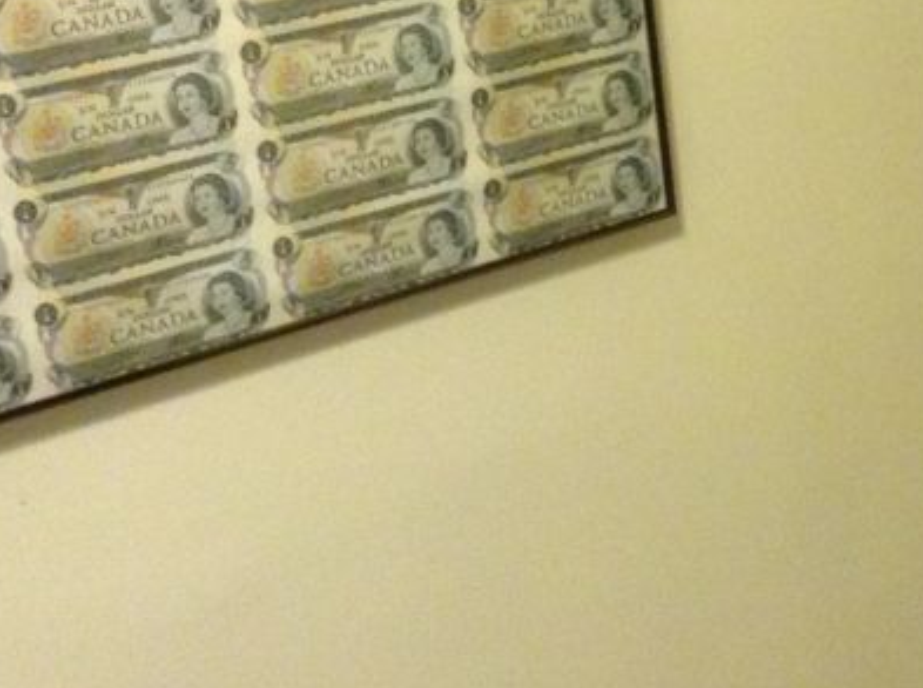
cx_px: 1116
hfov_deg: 21.6
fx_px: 2235
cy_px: 67
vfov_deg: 17.2
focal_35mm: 84
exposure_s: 1/24
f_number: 2.4
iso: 200
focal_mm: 3.3
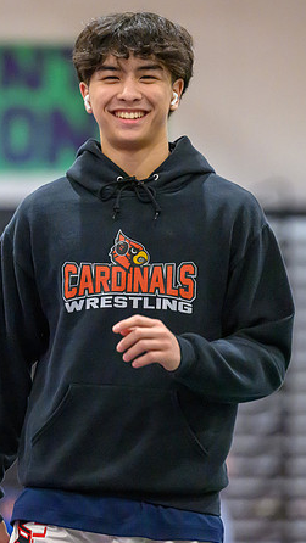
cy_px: 274
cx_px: 42
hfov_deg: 5.6
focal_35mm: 218
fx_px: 3143
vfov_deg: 9.9
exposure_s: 1/800
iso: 16000
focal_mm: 135
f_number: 2.8
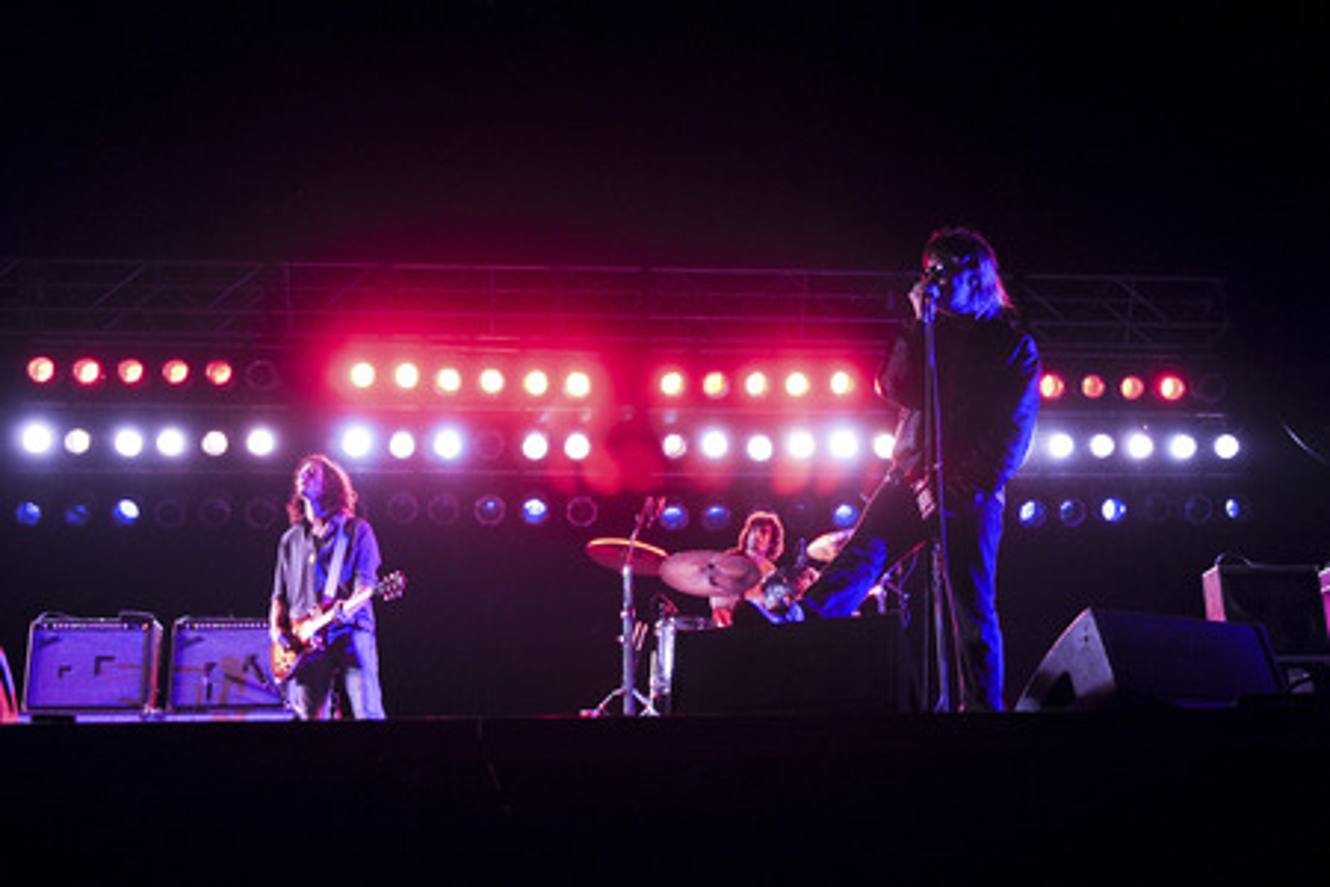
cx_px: 665
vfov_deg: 35.1
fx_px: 1404
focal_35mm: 38
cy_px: 444
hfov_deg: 50.7
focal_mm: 38
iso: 1600
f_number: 2.8
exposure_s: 1/200
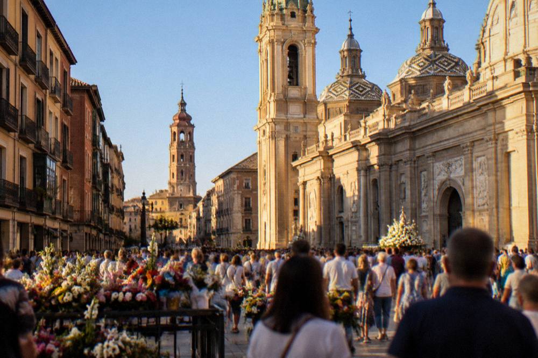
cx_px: 269
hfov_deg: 54.5
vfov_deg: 37.8
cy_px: 179
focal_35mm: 35
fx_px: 523
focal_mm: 35
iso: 500
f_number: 10
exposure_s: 1/200
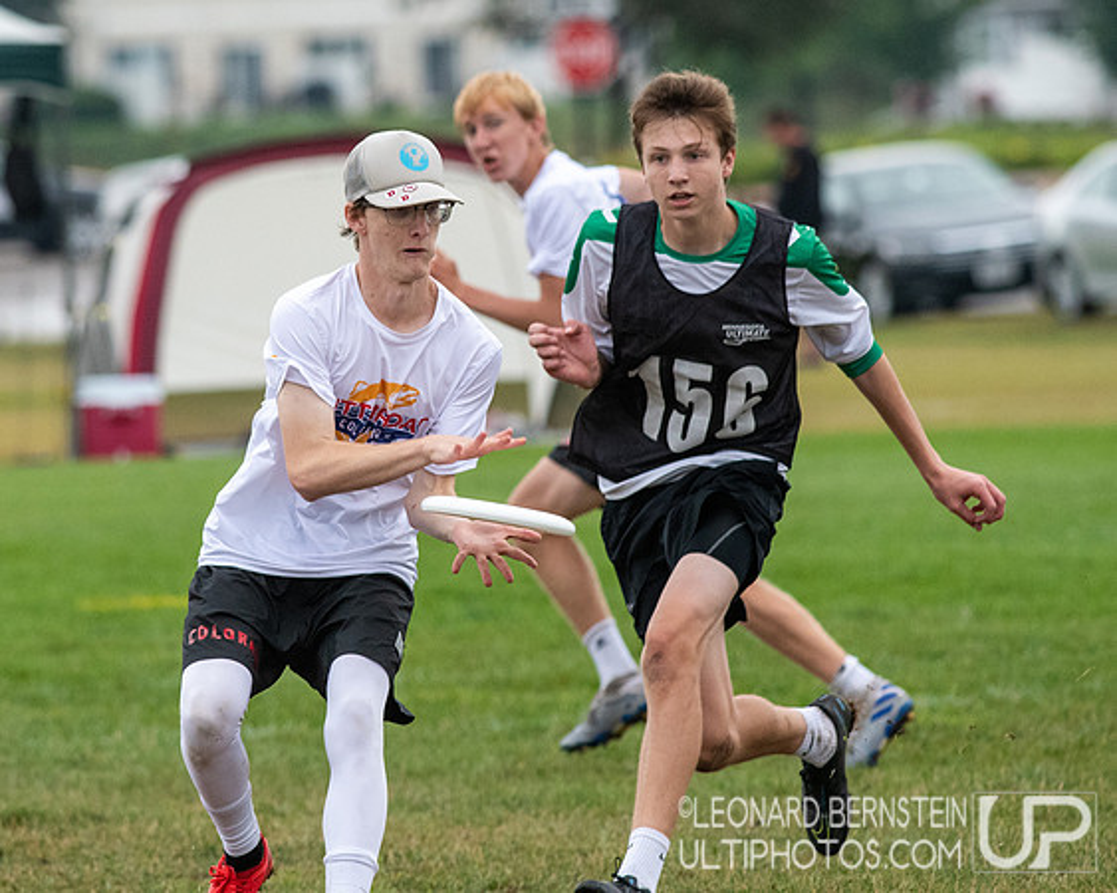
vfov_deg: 2.3
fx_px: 21971
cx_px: 380
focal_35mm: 665
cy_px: 307
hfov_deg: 2.9
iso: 1600
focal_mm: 300
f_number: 5.6
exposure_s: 1/2000
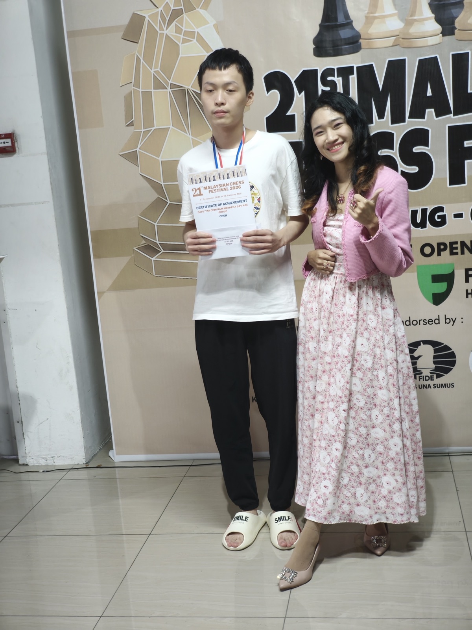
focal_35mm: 46
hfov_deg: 31.5
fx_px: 836
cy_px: 315
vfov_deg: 41.2
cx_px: 236
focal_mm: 7.1
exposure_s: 1/50
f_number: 1.9
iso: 1000
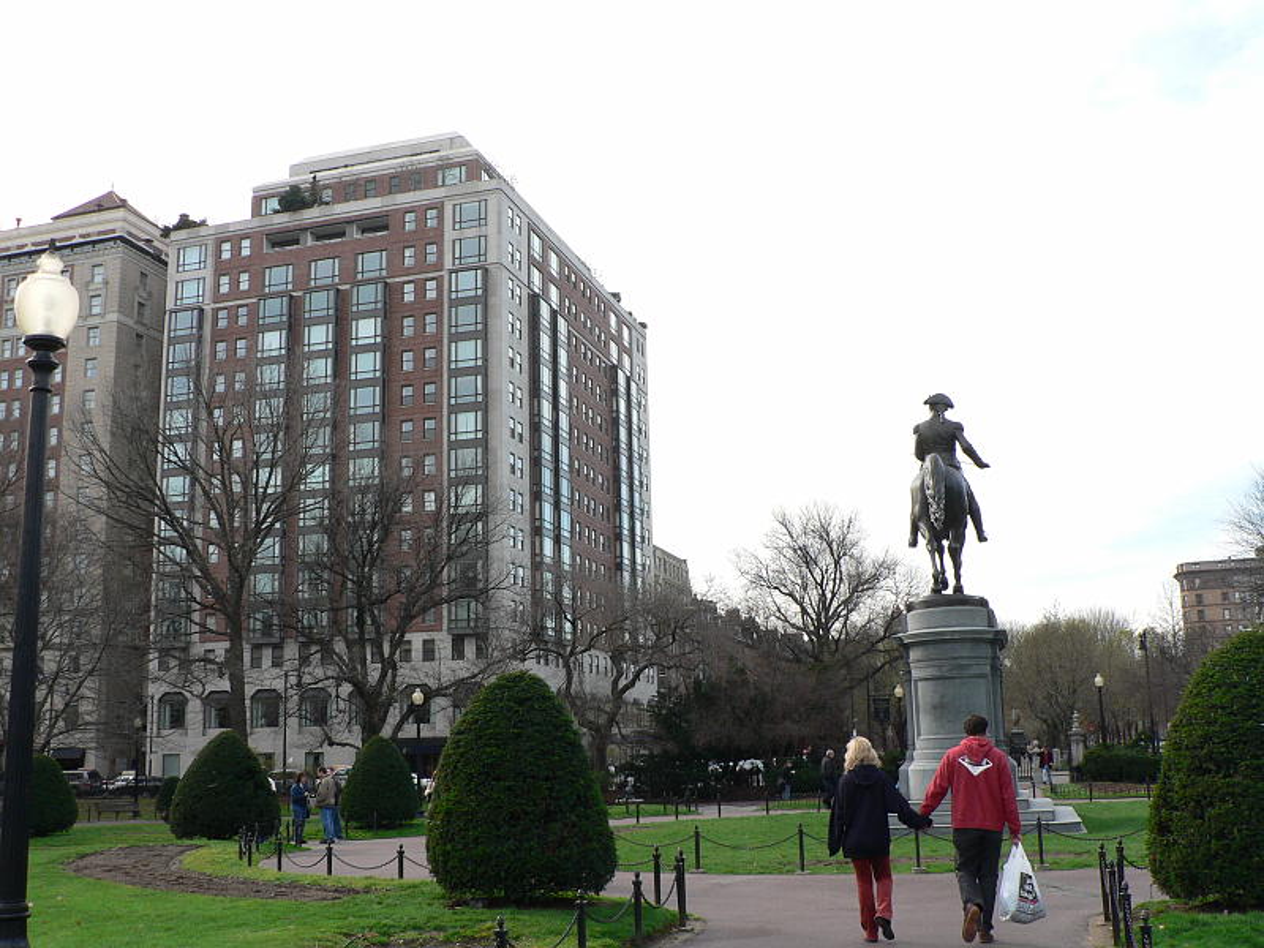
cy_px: 474
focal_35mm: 36
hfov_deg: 51.4
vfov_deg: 39.7
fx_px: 1315
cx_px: 632
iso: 80
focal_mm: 6
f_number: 4
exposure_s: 1/250
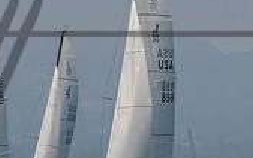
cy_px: 109
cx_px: 15
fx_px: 5522
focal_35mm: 800
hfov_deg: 2.6
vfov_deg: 1.6
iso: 640
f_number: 9
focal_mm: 160
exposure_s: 1/1000
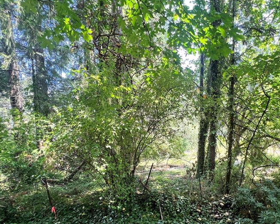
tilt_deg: -5.8
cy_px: 147
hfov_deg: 77.1
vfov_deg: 66.5
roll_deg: +1.6
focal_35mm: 20
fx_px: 166
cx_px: 193
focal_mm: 1.57
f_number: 1.8
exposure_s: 1/99
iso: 80
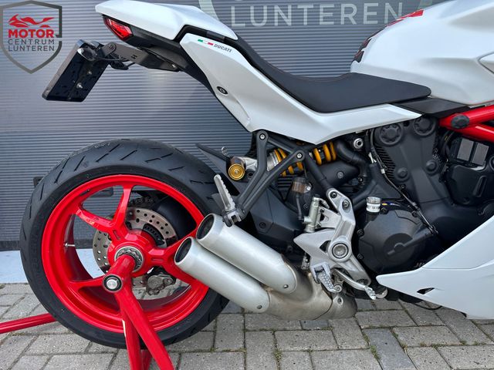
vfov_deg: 56.8
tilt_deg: -8.2
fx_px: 343
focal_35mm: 24
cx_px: 247
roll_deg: +2.0
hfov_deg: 71.6
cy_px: 185
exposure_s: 1/361
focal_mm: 6.86
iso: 80
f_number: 1.78
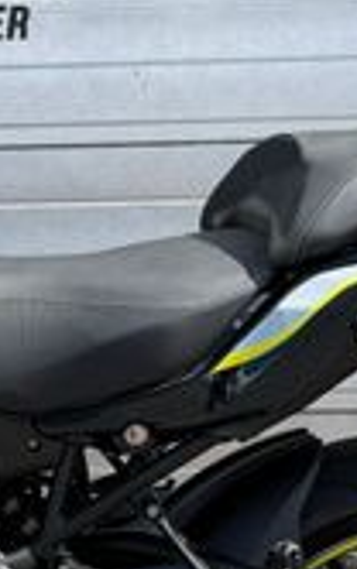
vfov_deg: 21.1
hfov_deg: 12.6
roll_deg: +0.0
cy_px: 374
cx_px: -203
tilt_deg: -0.1
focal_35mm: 98
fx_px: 1523
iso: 80
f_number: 1.78
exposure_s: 1/2000
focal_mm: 6.76
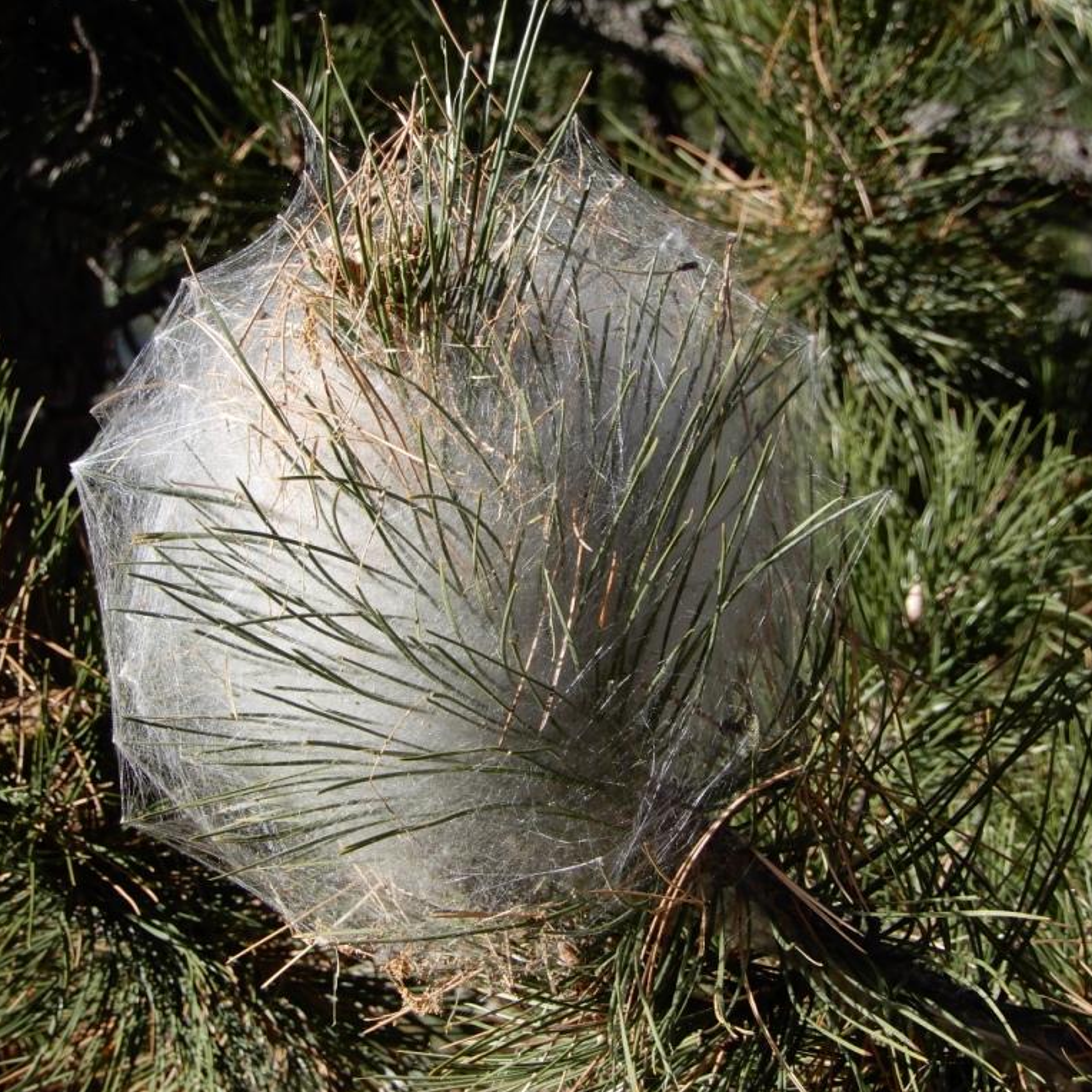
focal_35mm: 237
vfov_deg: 7.4
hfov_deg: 7.4
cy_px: 546
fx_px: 8459
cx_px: 520
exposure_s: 1/250
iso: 80
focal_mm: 35.7
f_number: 5.6
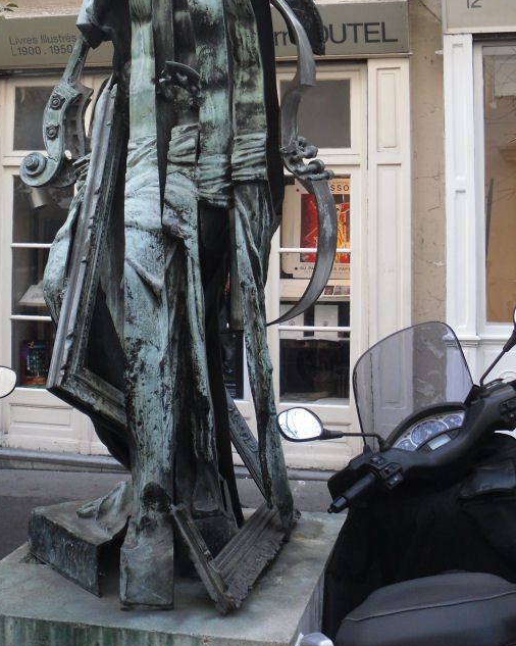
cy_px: 173
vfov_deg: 34.1
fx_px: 1031
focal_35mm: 54
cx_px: 180
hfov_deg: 27.9
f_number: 3
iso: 100
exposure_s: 1/45
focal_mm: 6.3
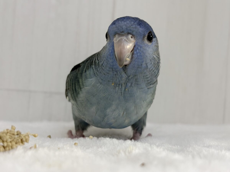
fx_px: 346
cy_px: 86
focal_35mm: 52
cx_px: 115
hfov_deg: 36.8
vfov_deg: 28.0
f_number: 1.6
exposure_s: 1/50
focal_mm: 5.96
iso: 125
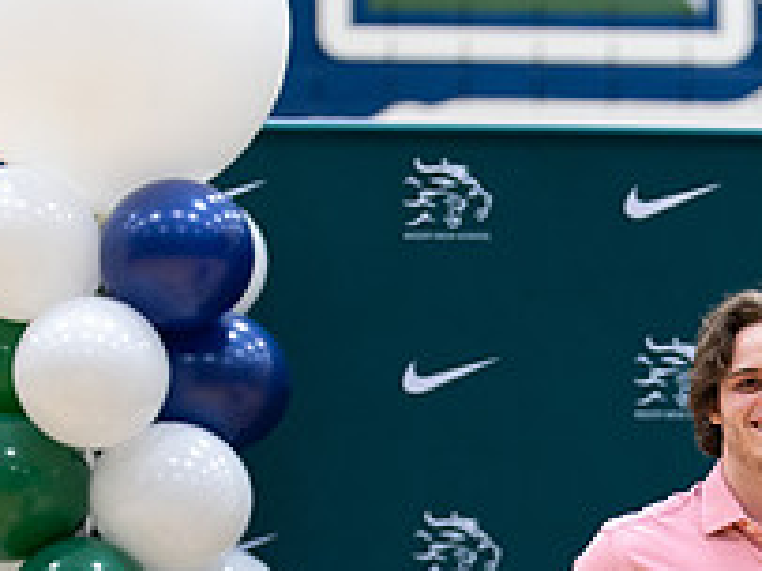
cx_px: 915
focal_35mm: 176
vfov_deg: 8.2
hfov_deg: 11.0
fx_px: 3872
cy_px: 889
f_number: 1.2
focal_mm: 50
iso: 400
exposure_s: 1/320
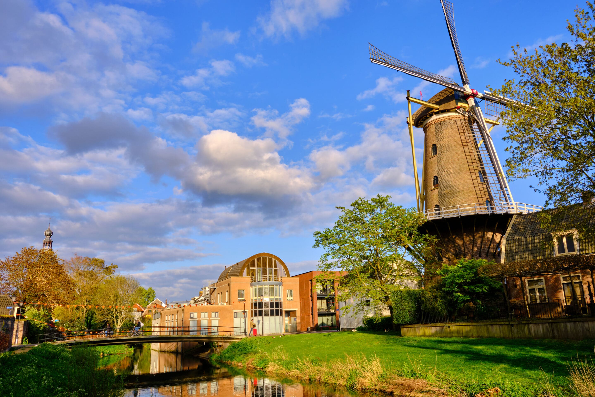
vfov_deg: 47.9
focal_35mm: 27
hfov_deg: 67.4
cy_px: 198
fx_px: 446
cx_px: 298
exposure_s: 1/200
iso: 200
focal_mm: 18
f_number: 10
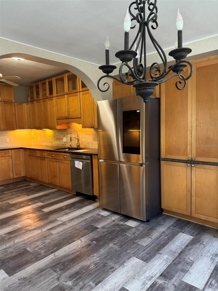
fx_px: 202
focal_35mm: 24
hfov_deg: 56.8
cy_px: 146
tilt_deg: -6.4
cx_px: 109
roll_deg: +1.2
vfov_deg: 71.6
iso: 250
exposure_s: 1/60
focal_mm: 6.76
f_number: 1.78
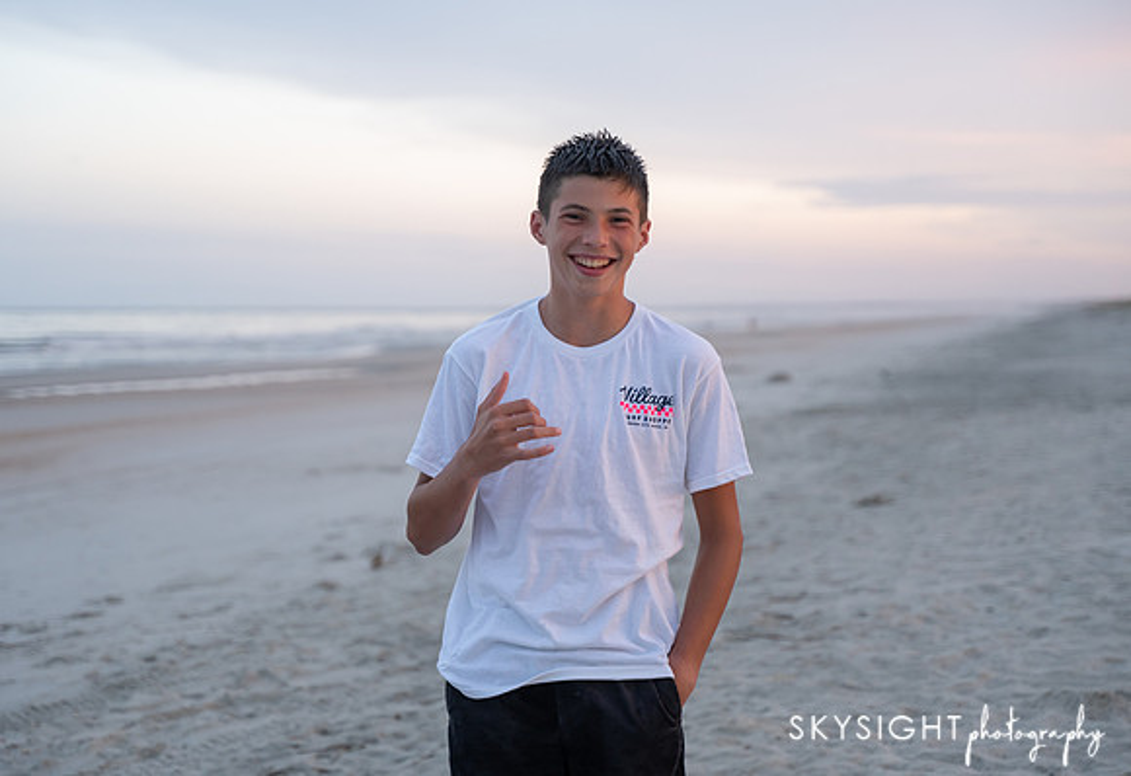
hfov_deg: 32.7
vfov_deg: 22.8
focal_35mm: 61
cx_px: 533
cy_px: 377
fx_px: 1927
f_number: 2.8
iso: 1250
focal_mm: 58
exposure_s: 1/60
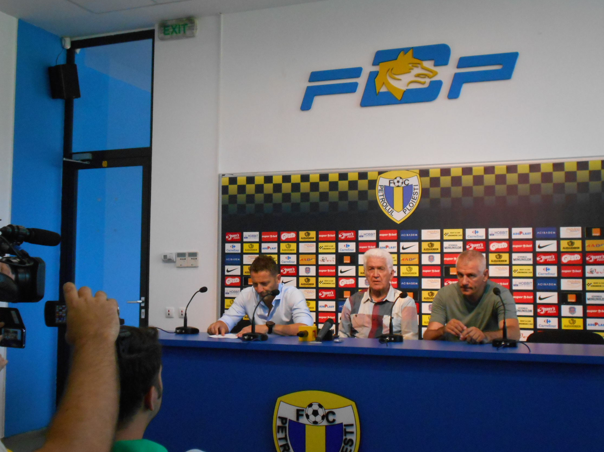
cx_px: 299
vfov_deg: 32.2
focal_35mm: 45
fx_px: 785
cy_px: 226
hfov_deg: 42.1
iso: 640
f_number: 4.2
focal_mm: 7.7
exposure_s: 1/250
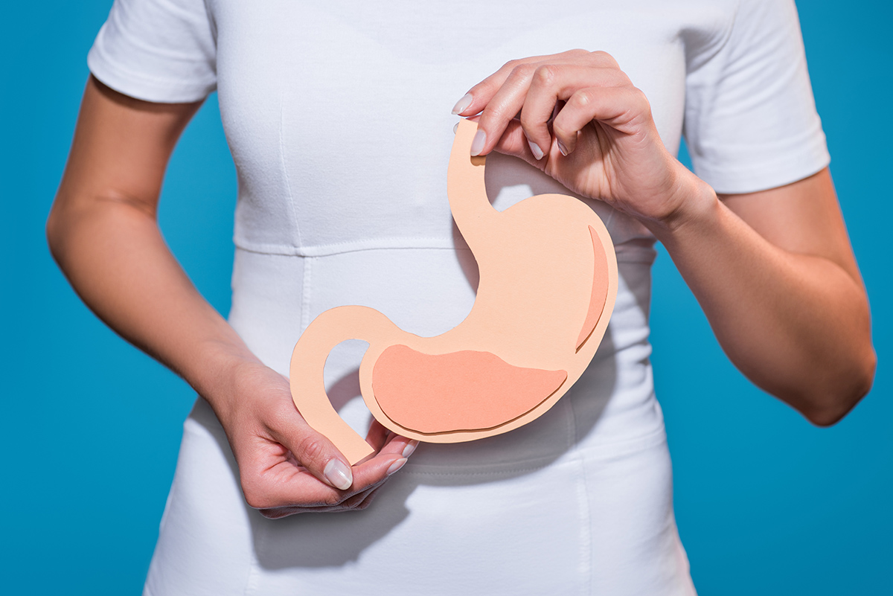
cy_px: 298
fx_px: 2605
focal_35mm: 105
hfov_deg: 19.4
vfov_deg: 13.1
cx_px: 446
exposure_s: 1/125
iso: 100
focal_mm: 105
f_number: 5.6
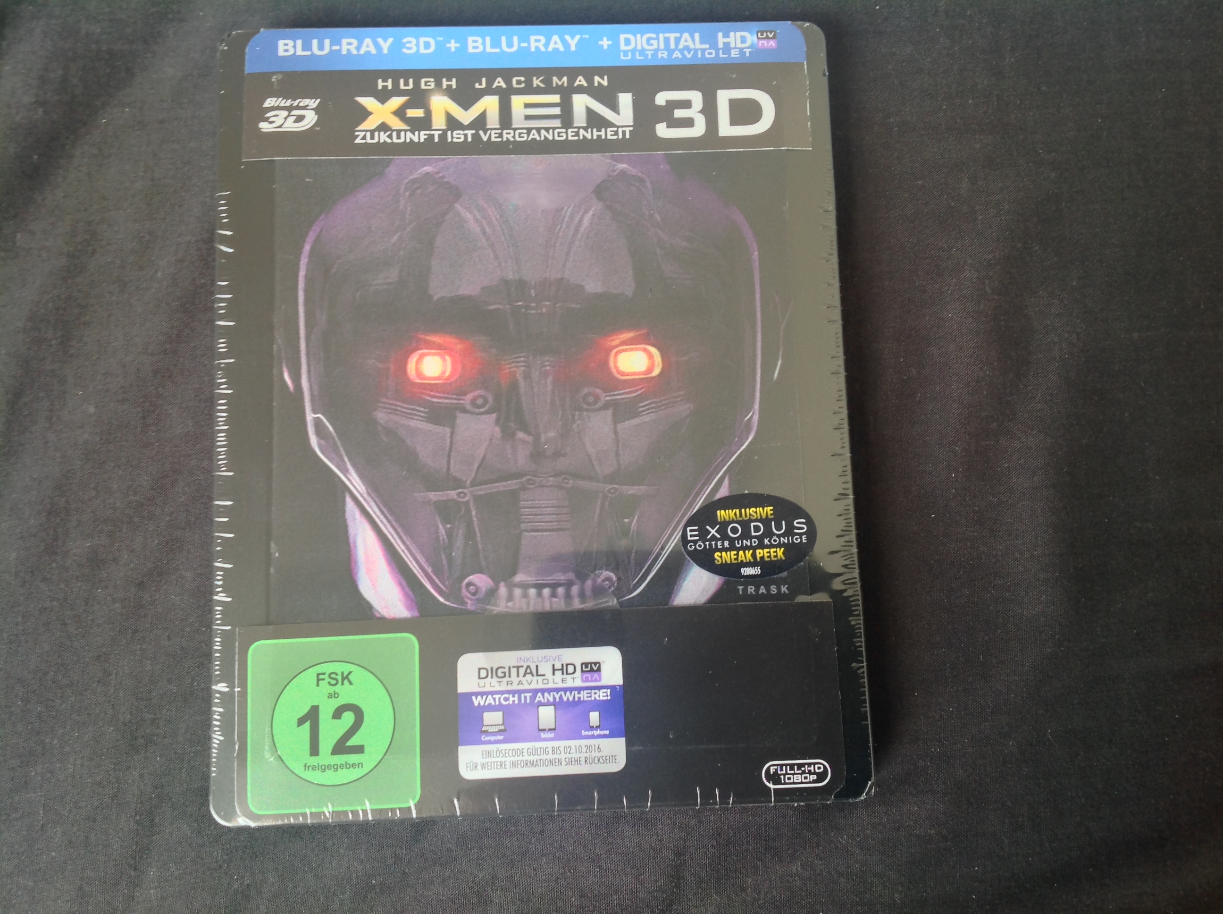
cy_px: 457
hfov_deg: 52.7
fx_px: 1235
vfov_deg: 40.6
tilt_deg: -87.4
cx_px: 612
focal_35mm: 35
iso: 50
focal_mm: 4.28
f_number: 2.4
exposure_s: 1/17
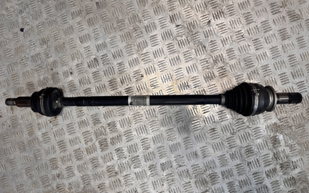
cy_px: 90
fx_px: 219
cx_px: 156
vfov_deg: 47.5
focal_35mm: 26
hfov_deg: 70.4
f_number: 1.78
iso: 200
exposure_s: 1/100
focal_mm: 6.76
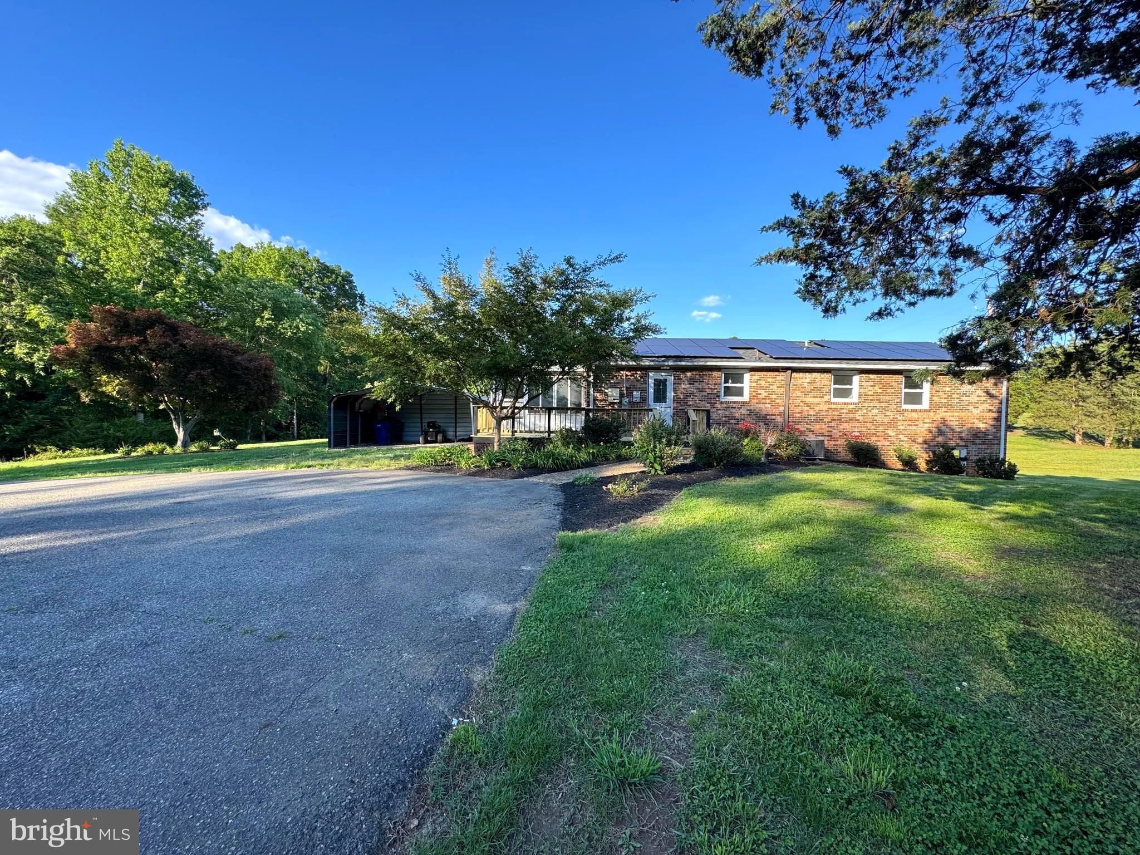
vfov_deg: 85.7
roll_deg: -0.8
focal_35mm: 14
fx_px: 461
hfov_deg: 102.1
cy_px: 428
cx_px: 570
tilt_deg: -2.7
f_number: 2.2
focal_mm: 2.22
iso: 40
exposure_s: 1/390
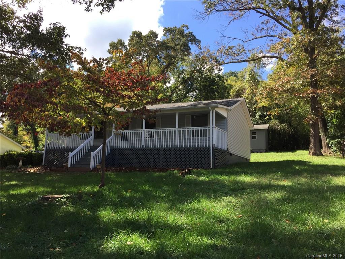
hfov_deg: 61.7
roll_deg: -2.9
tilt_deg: +7.1
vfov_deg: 48.2
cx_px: 172
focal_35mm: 29
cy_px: 130
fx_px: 289
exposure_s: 1/659
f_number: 2.2
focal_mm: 4.15
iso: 32
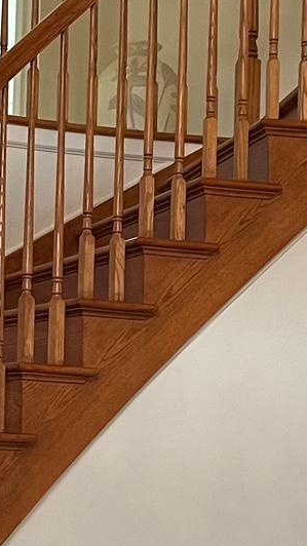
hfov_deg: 11.1
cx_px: 60
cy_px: 352
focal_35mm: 109
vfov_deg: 19.6
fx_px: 1578
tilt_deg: +4.4
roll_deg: -1.3
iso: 400
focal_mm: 5.1
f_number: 1.6
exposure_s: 1/60
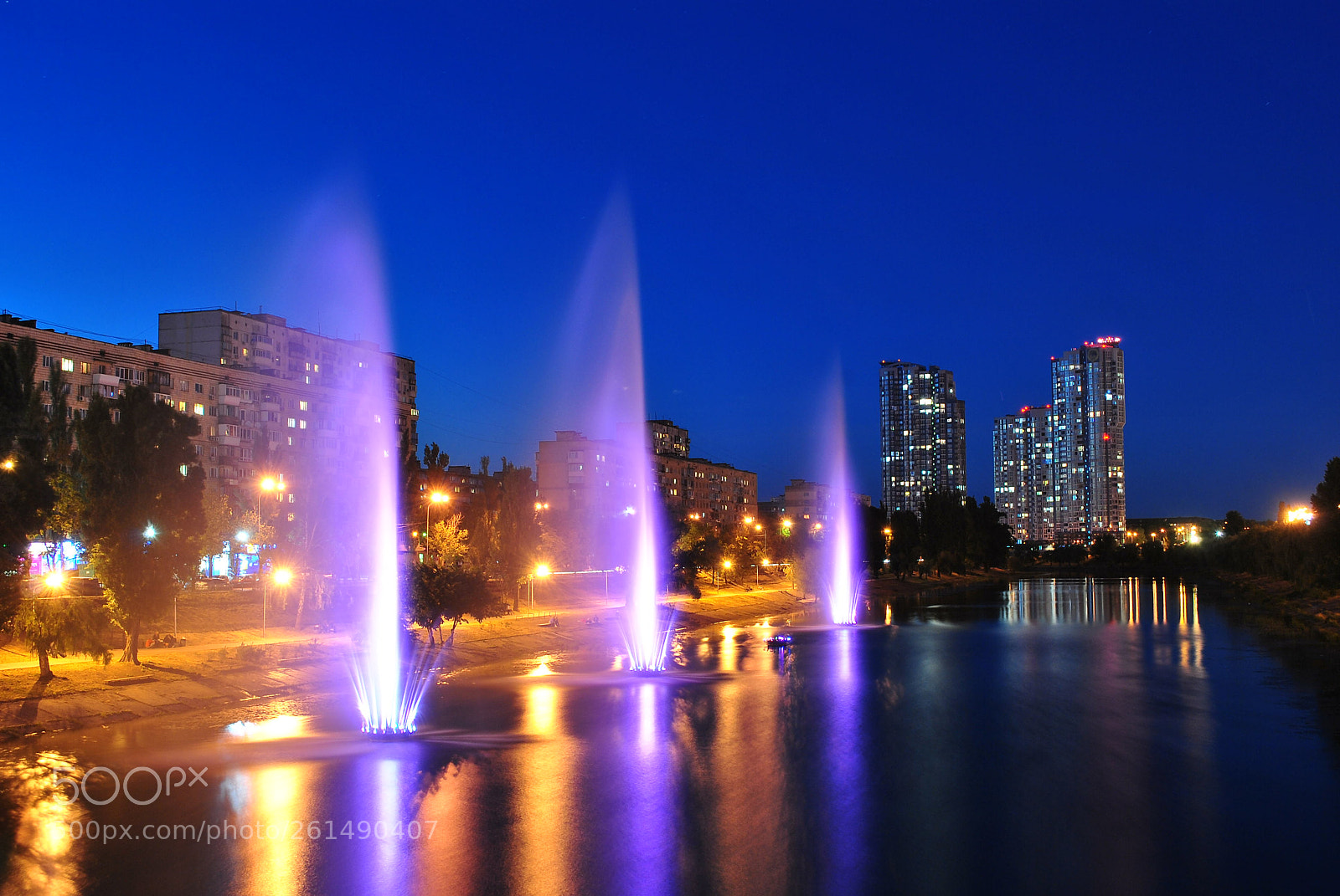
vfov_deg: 34.3
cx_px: 670
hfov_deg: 49.5
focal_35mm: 39
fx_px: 1453
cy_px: 448
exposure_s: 30
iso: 100
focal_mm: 26
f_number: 9
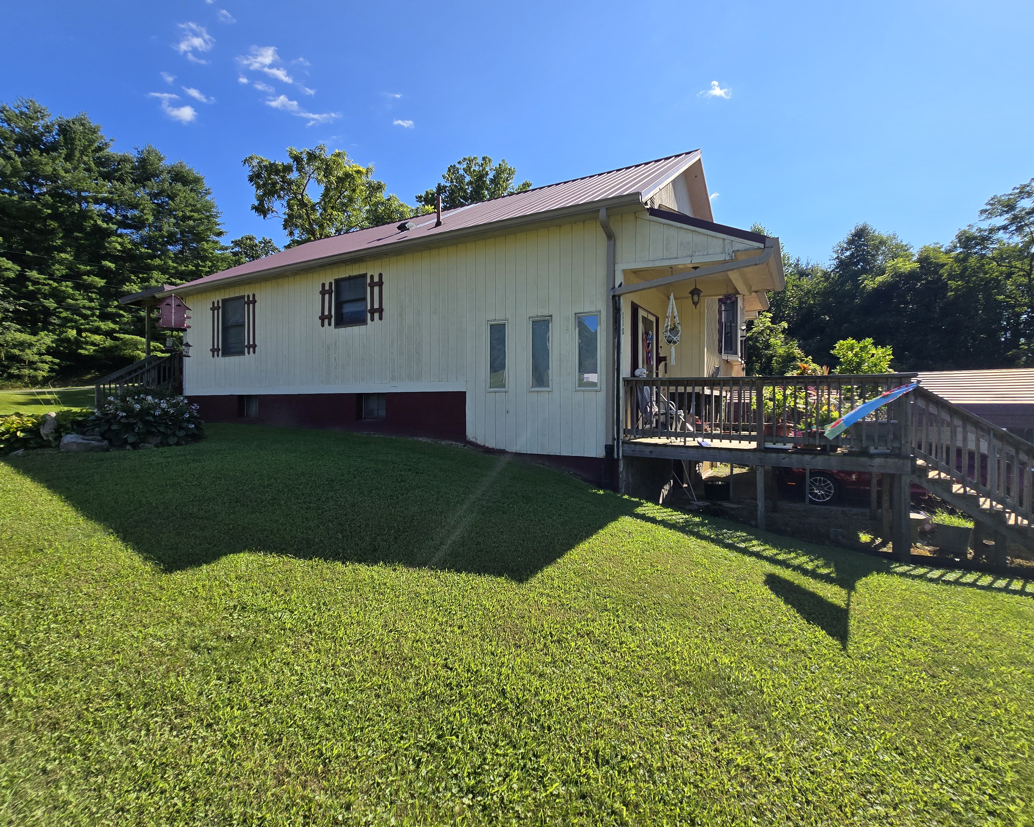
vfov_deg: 84.0
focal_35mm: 15
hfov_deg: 96.8
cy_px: 401
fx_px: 459
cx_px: 528
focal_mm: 2.2
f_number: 2.2
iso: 50
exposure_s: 1/2060
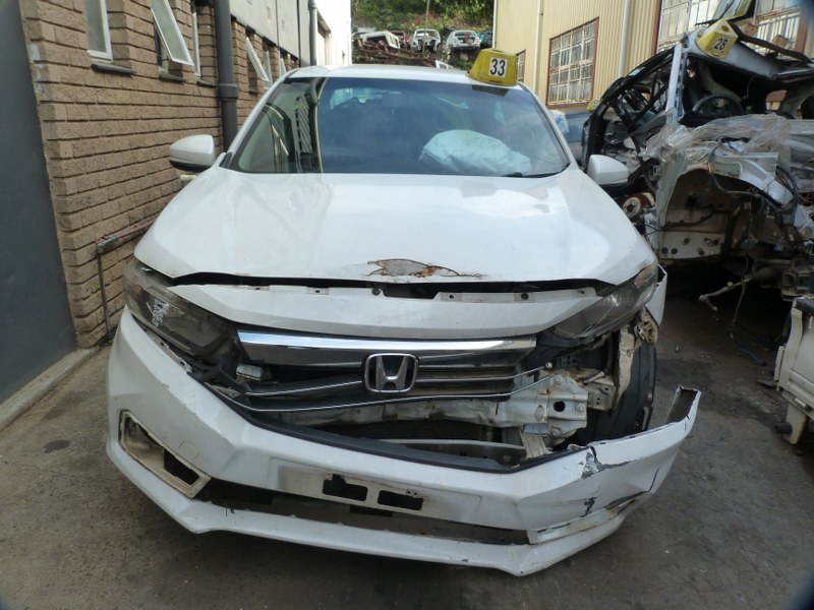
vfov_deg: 54.9
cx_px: 407
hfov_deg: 69.4
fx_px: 588
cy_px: 305
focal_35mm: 25
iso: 125
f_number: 4
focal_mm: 4.5
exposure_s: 1/125
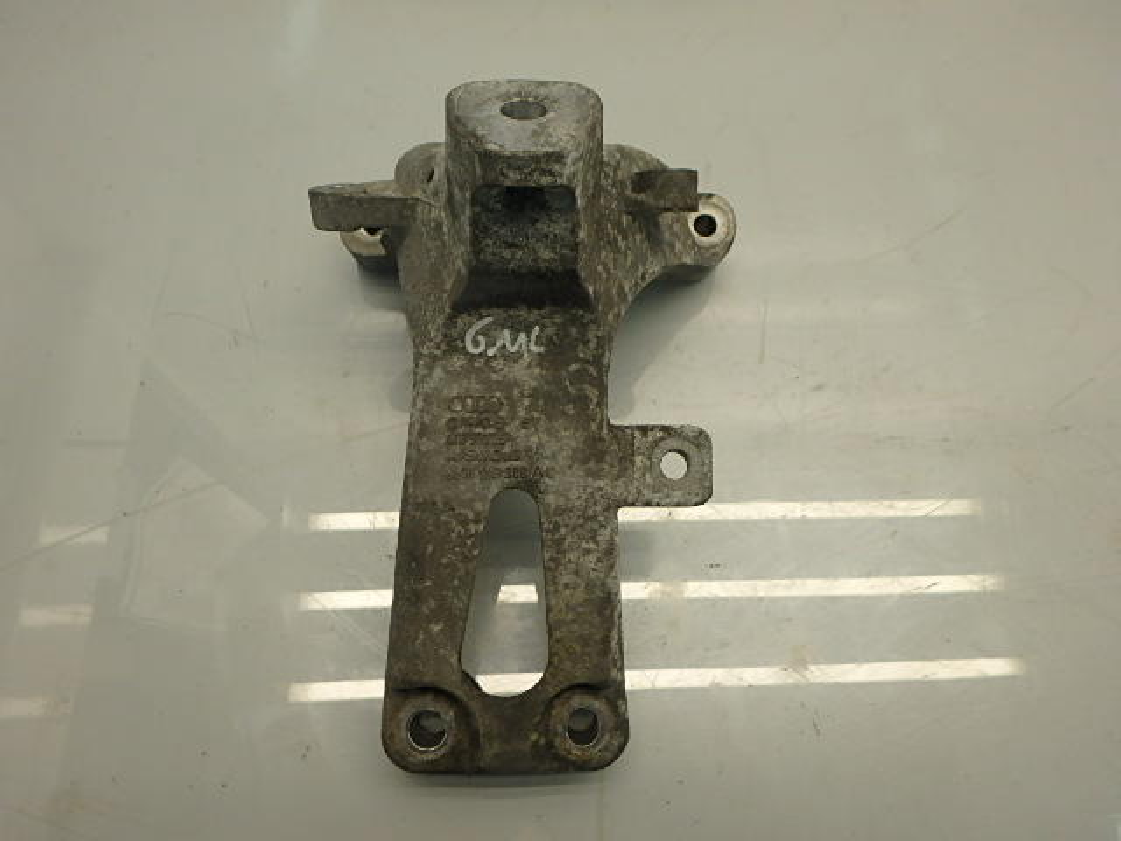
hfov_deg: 73.9
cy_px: 420
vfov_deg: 58.9
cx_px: 560
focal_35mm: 23
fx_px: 745
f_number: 3.8
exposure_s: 1/80
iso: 125
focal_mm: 4
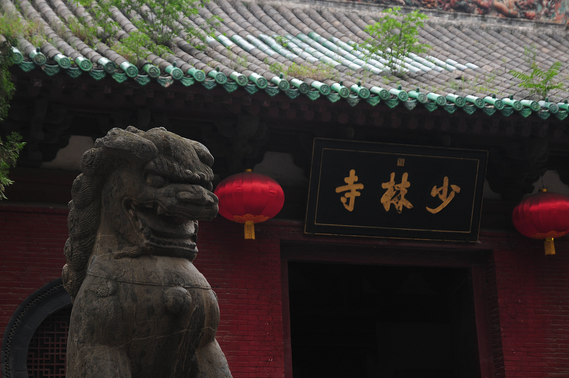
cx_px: 284
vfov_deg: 16.5
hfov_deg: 24.6
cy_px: 189
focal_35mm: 82
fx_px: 1302
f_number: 5.6
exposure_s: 1/200
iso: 200
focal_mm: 55
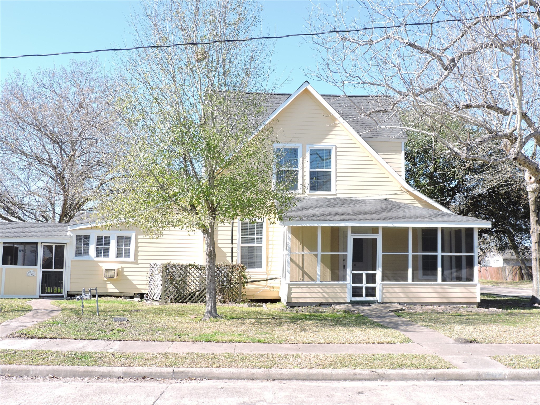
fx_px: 546
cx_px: 270
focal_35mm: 35
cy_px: 202
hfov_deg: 52.6
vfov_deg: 40.7
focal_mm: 6.2
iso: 100
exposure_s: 1/800
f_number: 3.3
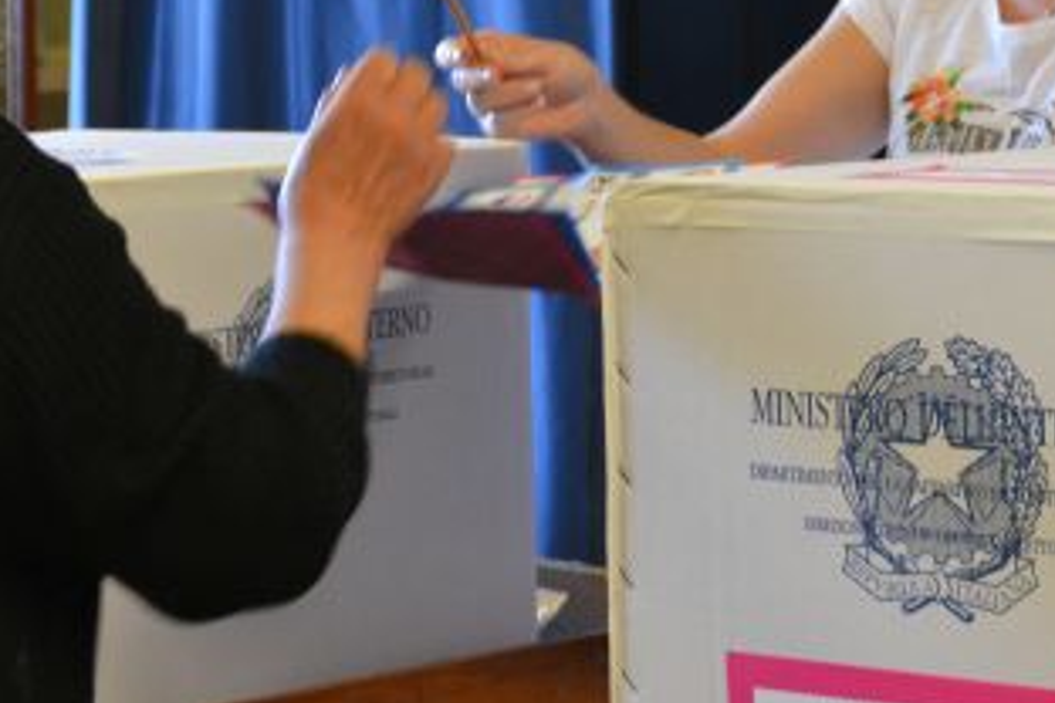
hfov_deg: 13.3
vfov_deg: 8.9
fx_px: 4513
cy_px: 140
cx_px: 396
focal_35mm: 154
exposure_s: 1/60
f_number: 4.8
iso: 1250
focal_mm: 50
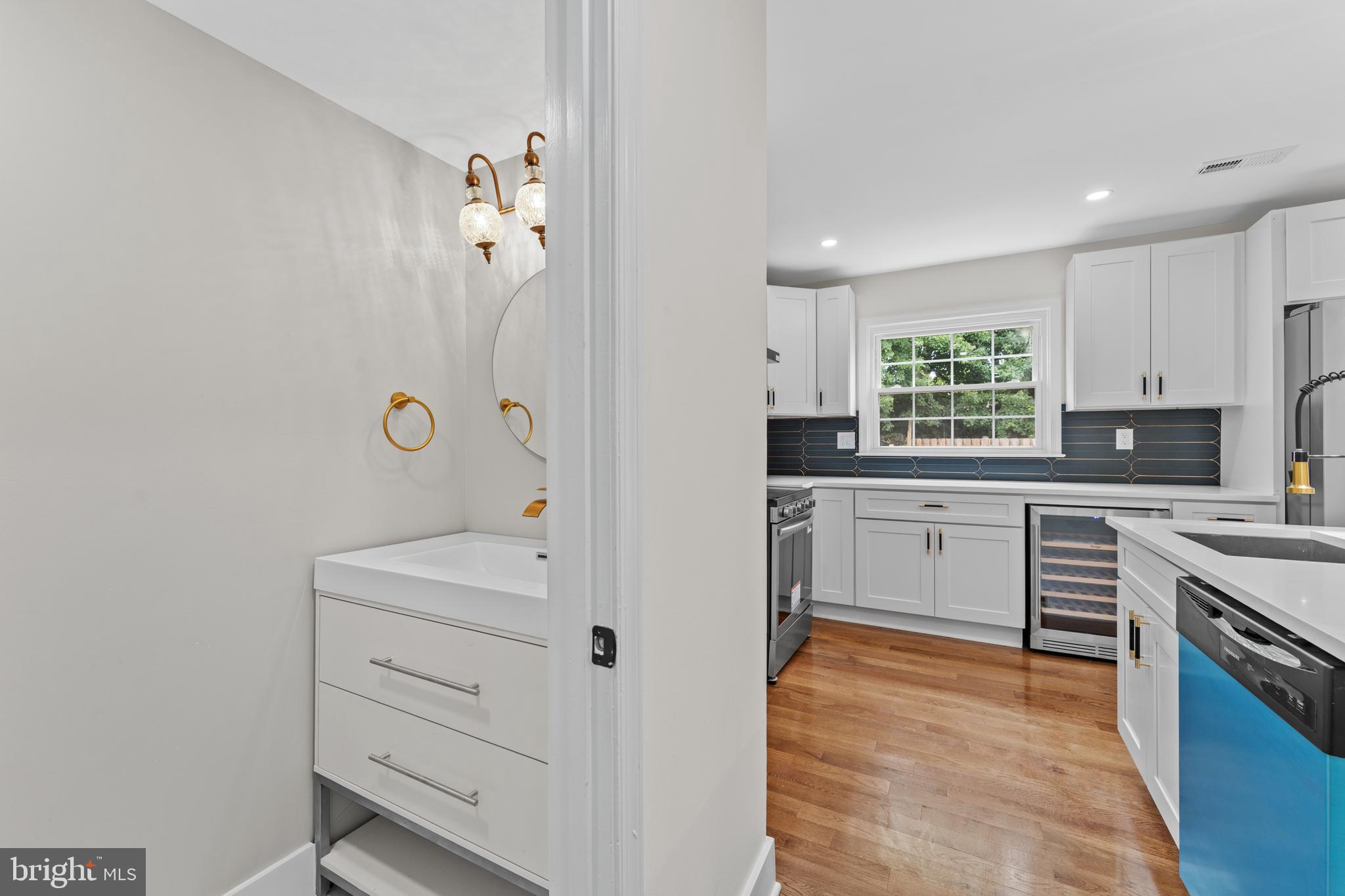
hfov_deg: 104.3
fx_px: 523
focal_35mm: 14
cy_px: 448
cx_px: 672
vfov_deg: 81.2
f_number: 8
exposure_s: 1/3
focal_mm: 14
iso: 100
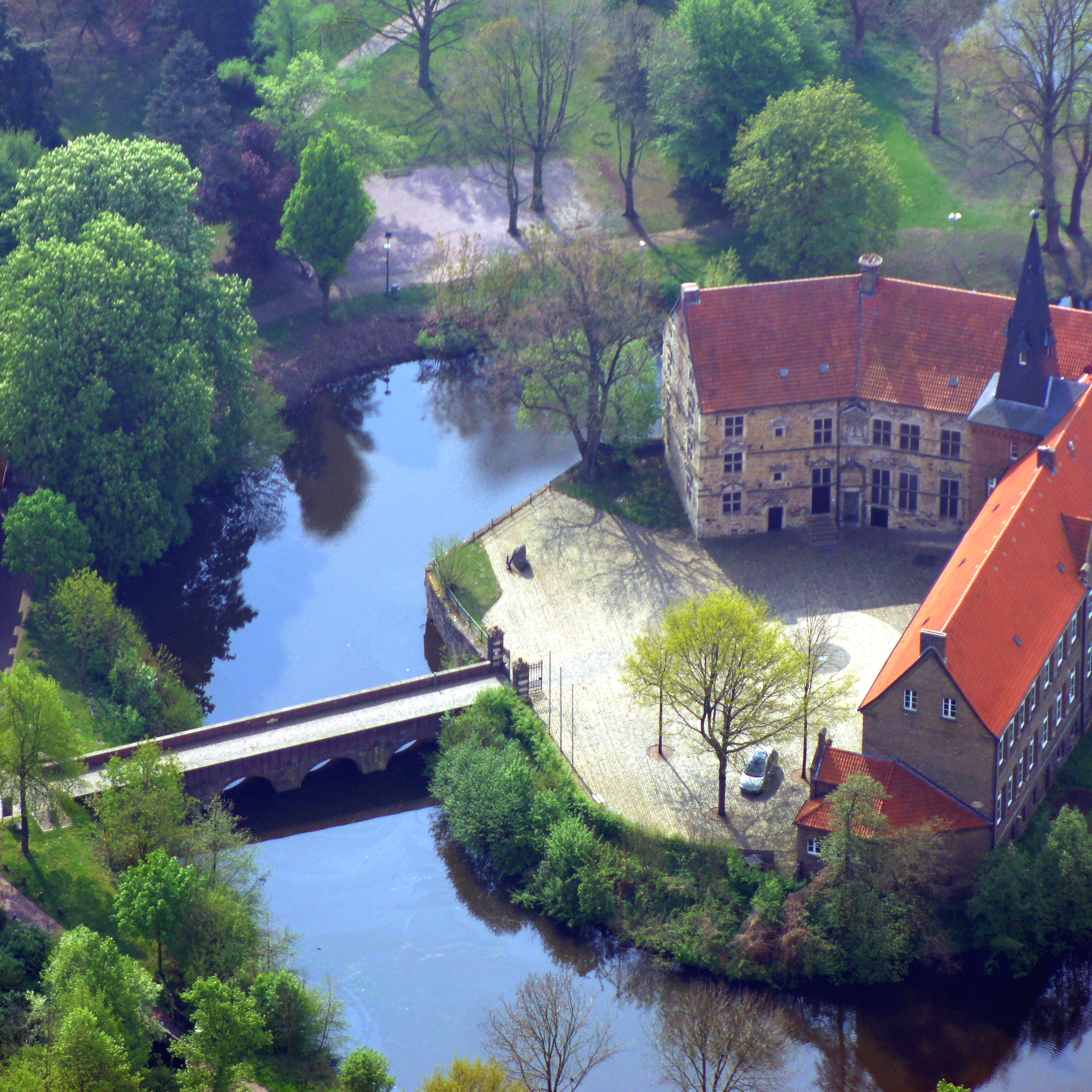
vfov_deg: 4.6
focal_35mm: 384
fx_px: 13705
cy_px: 546
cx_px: 553
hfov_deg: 4.6
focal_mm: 200
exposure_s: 1/500
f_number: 5.6
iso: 100
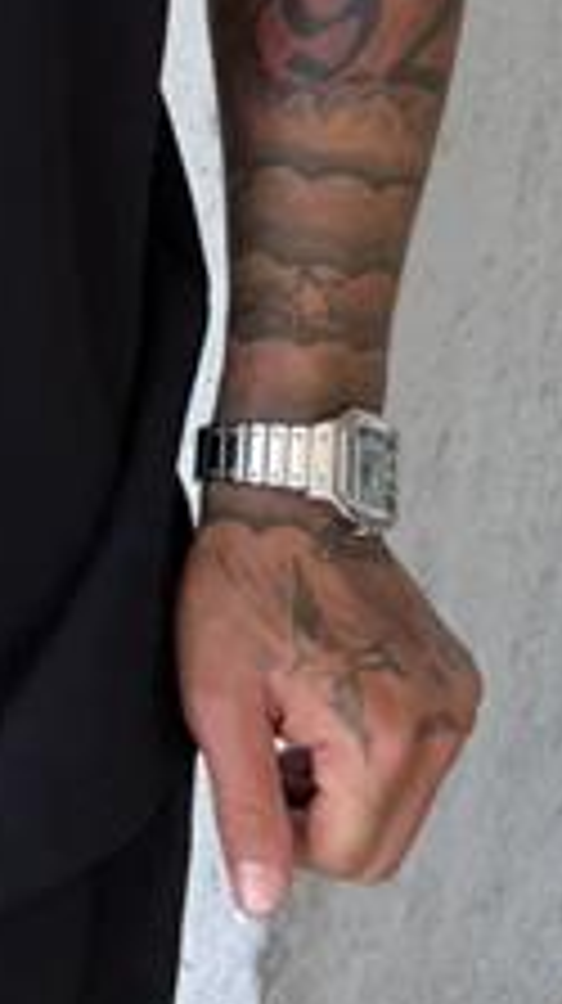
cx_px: -409
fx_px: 2497
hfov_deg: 11.9
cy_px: 95
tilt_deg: -22.1
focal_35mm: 94
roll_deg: -1.7
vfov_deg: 22.2
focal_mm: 6.76
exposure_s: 1/209
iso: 64
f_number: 1.78
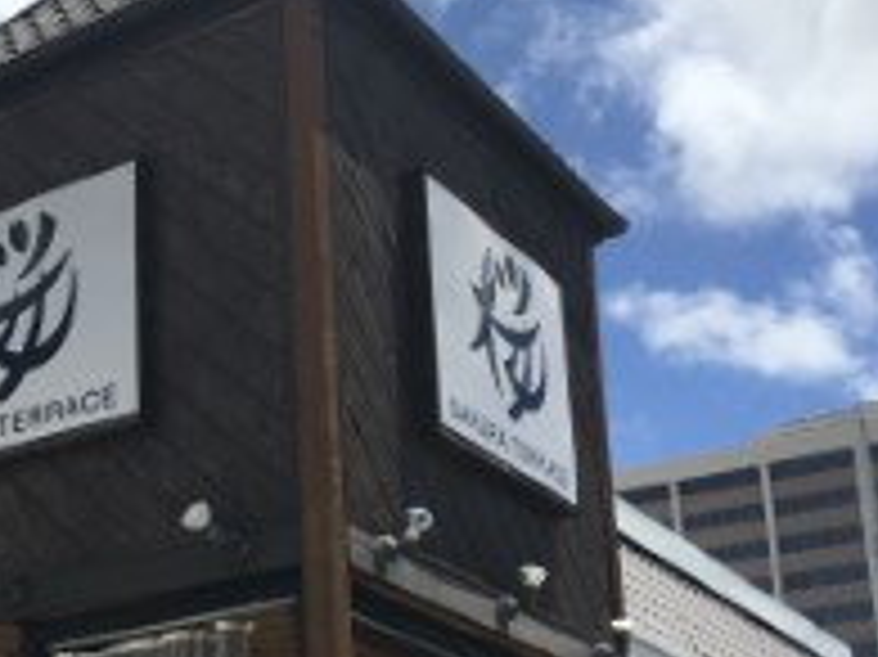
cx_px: -18
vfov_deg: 21.4
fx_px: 1698
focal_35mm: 67
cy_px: 590
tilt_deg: +14.6
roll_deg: -1.1
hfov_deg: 27.2
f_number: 2.2
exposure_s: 1/2079
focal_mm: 4.15
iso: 25
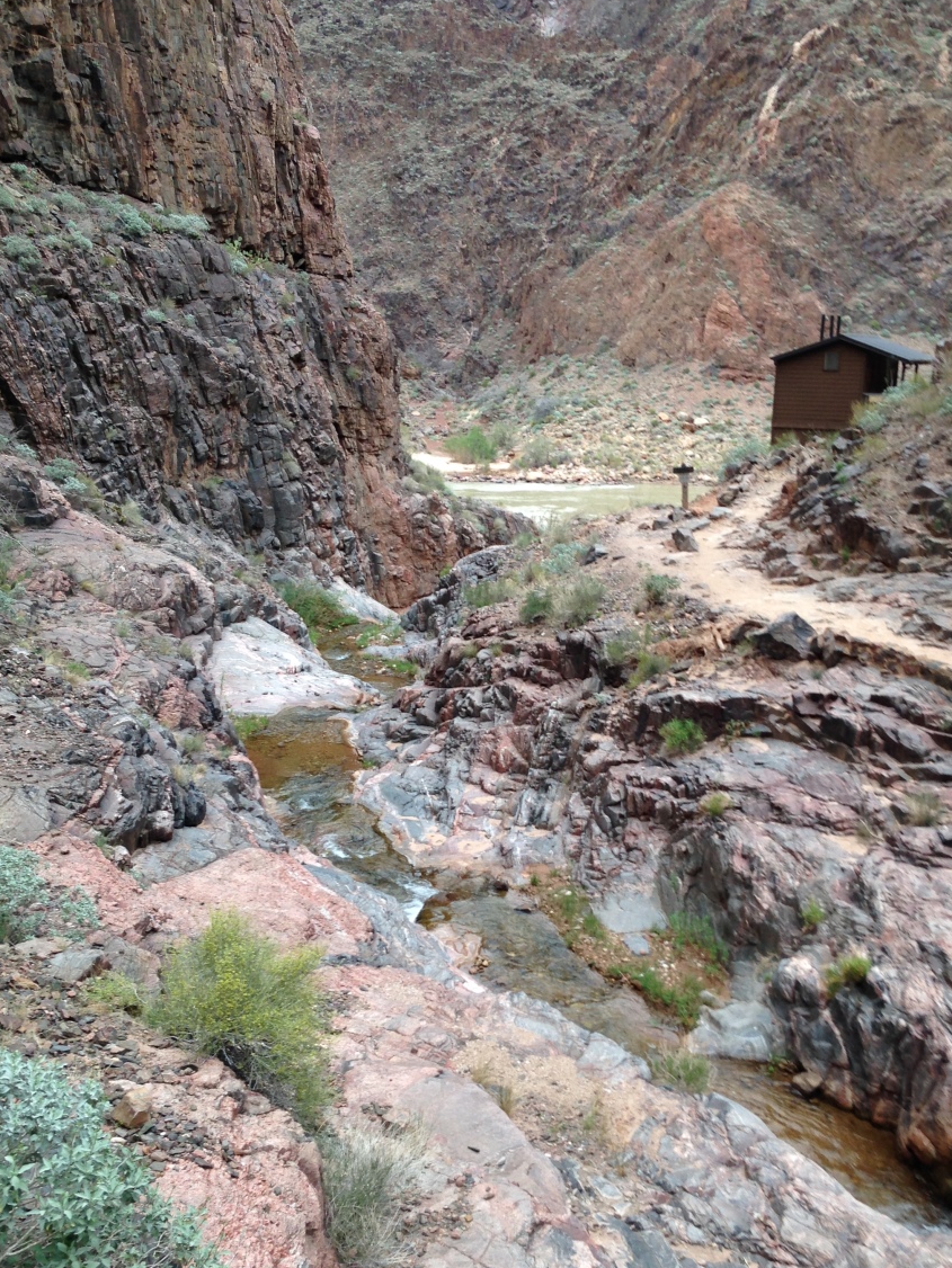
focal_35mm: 40
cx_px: 493
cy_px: 711
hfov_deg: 36.0
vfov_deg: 46.7
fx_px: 1466
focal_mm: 4.12
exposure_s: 1/60
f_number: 2.4
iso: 50
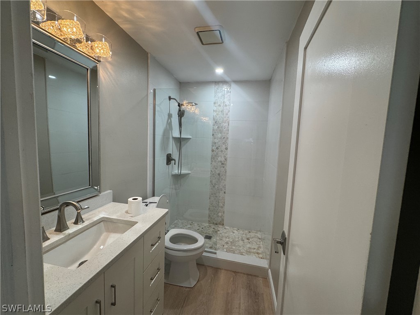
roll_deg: -1.9
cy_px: 158
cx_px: 210
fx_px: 170
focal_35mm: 14
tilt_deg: -6.0
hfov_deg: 102.1
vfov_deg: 85.7
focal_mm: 2.22
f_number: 2.2
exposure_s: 1/120
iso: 160
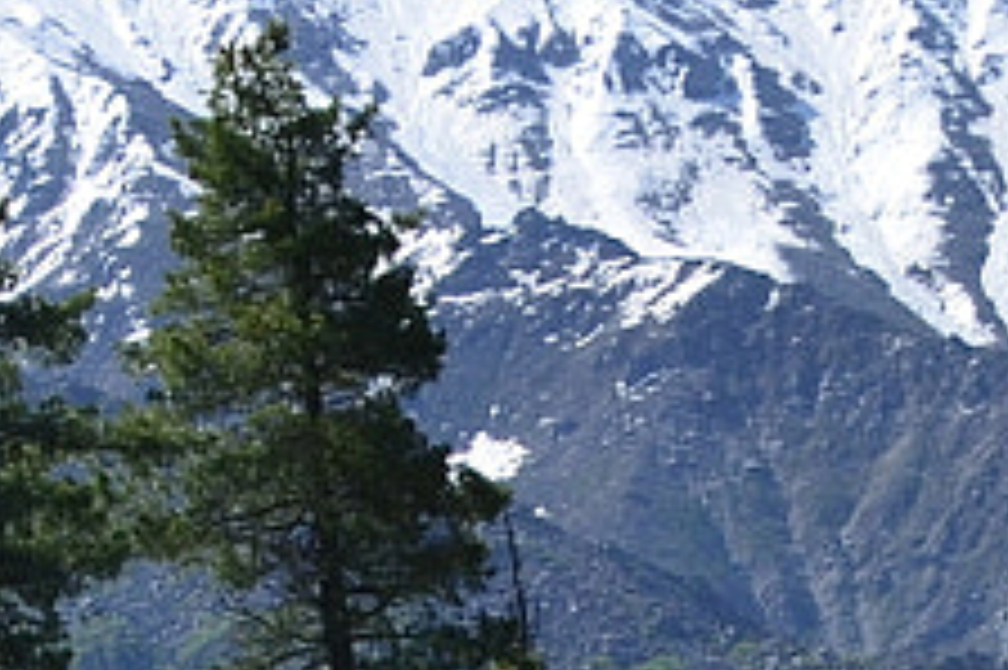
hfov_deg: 7.1
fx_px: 7778
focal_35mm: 278
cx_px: -1197
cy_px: -65
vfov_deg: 4.9
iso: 200
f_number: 10
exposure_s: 1/250
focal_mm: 26
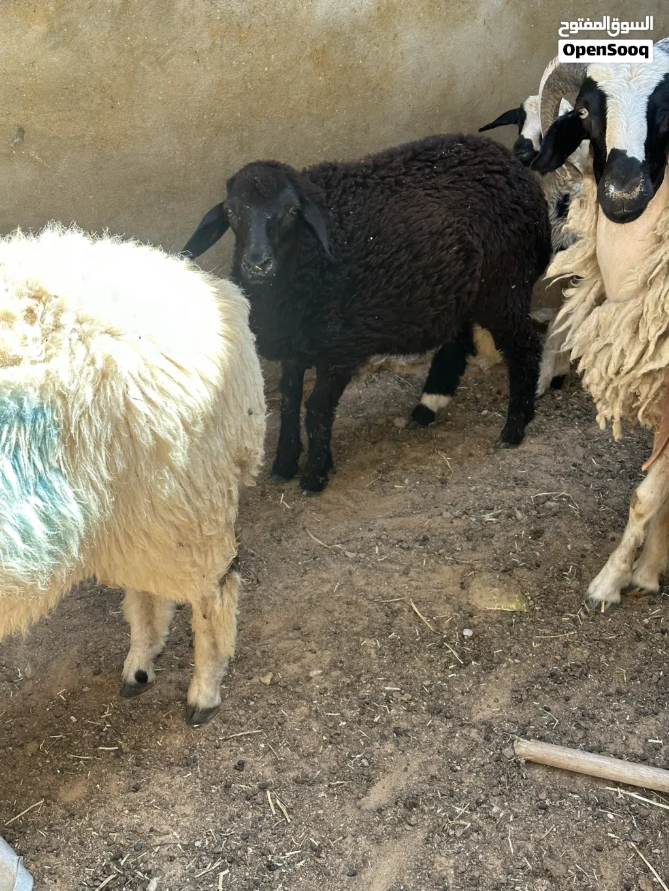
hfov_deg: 30.3
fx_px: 1237
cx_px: 334
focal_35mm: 48
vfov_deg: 39.7
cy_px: 446
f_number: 1.78
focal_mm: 6.86
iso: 64
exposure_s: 1/351
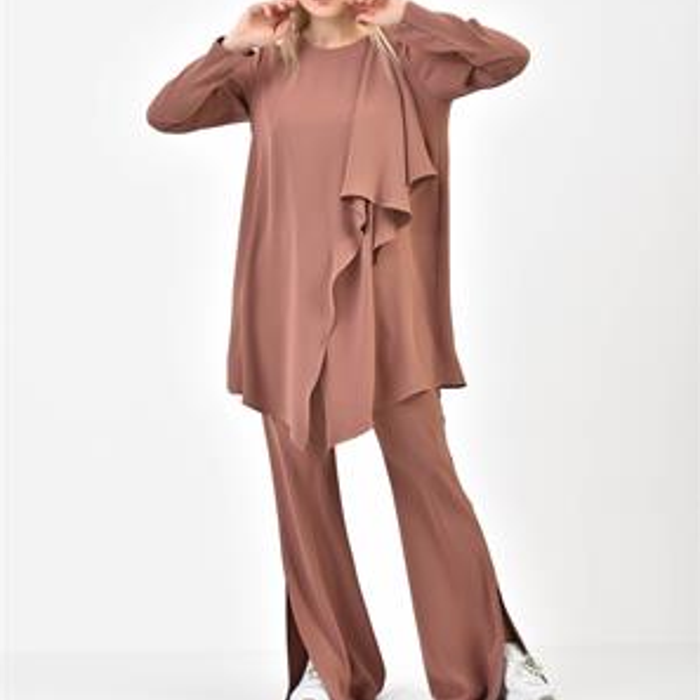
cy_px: 290
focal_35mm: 103
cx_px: 351
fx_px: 2356
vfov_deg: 16.9
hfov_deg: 16.9
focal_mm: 80
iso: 100
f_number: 6.3
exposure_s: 1/160
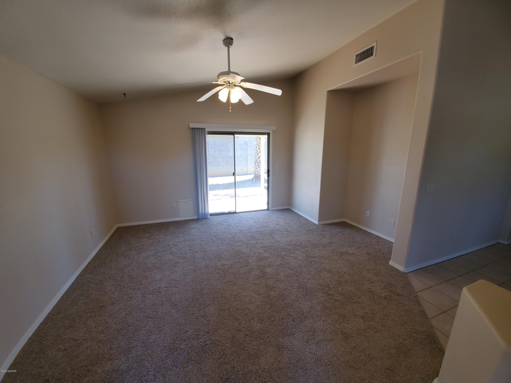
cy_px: 192
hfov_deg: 106.2
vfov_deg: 89.9
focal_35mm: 13
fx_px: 192
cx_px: 256
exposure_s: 1/60
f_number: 2.2
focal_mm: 1.8
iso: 80
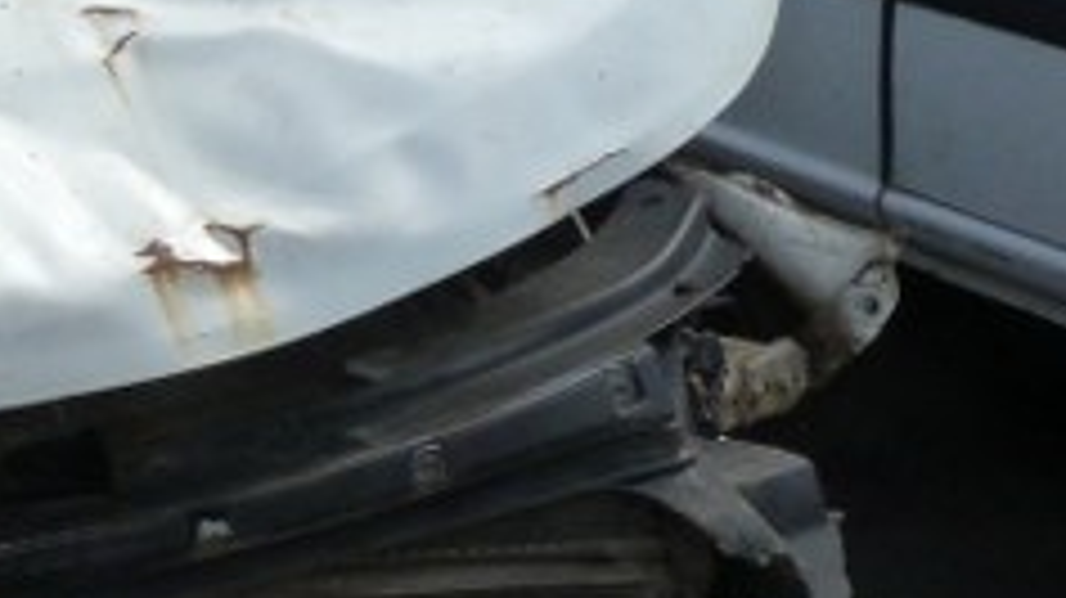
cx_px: -517
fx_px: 2599
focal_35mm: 92
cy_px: 207
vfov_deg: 13.1
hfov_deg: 20.1
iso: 125
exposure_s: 1/250
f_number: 5
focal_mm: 4.5
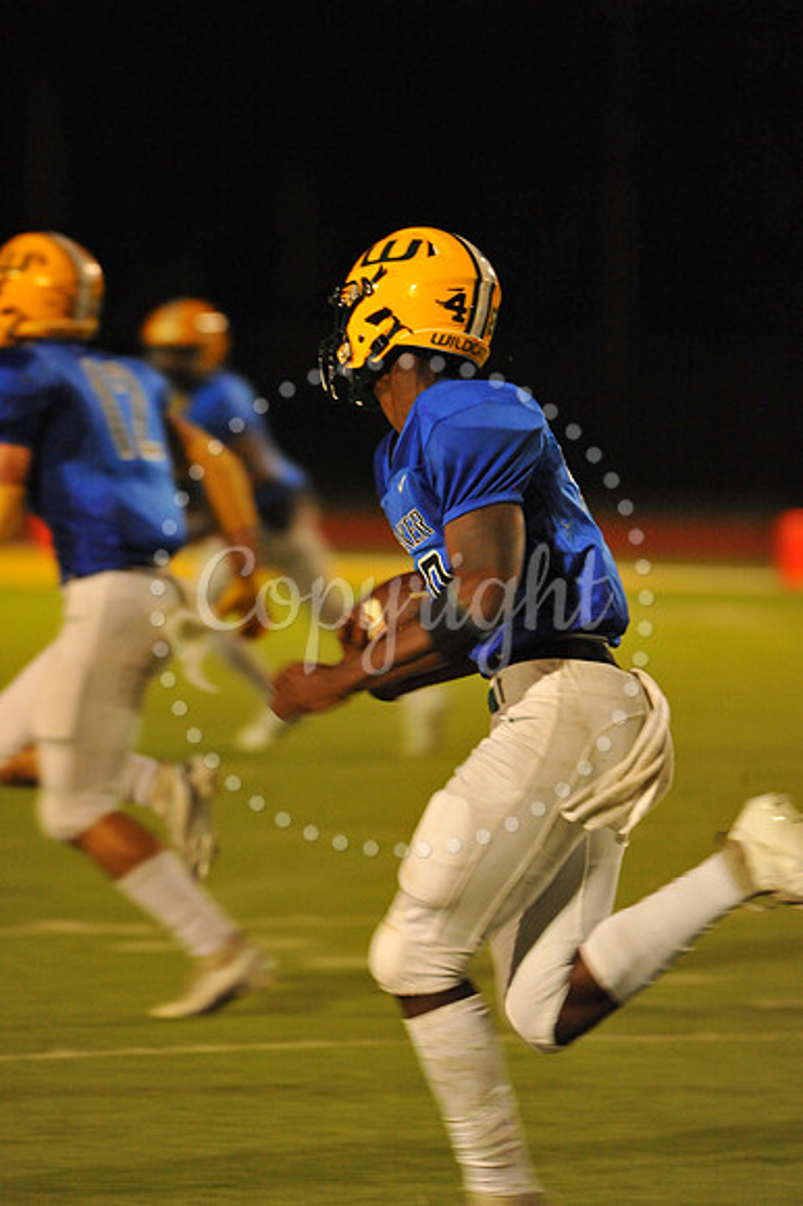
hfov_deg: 3.4
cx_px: 402
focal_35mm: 400
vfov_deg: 5.2
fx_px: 13398
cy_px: 603
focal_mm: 400
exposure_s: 1/200
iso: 5000
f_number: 6.3
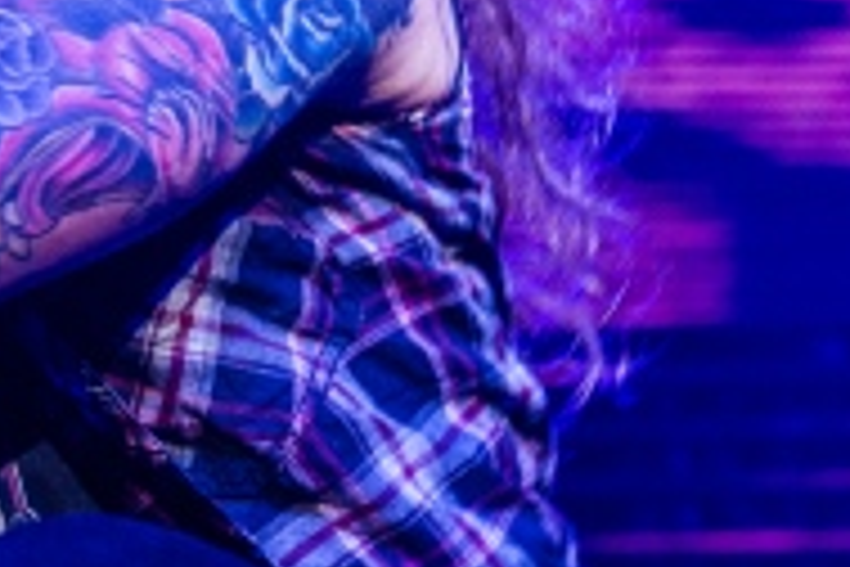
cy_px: 164
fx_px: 5218
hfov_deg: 9.2
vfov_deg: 6.2
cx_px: -252
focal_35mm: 221
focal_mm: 58
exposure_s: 1/200
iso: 2500
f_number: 4.5
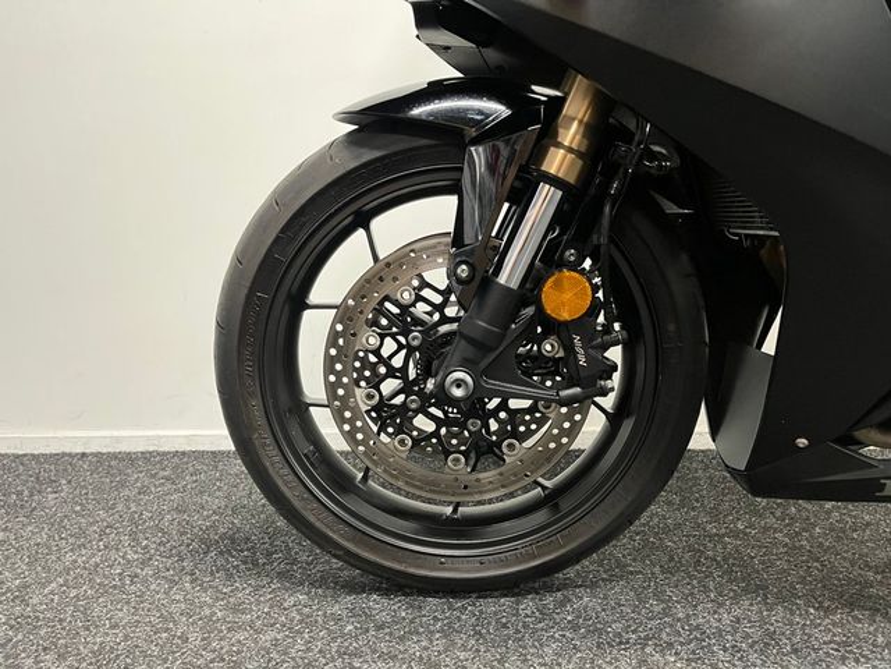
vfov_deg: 53.1
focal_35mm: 26
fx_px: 669
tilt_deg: -6.0
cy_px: 334
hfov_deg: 67.3
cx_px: 446
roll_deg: +0.7
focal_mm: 5.1
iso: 500
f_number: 1.6
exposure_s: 1/50
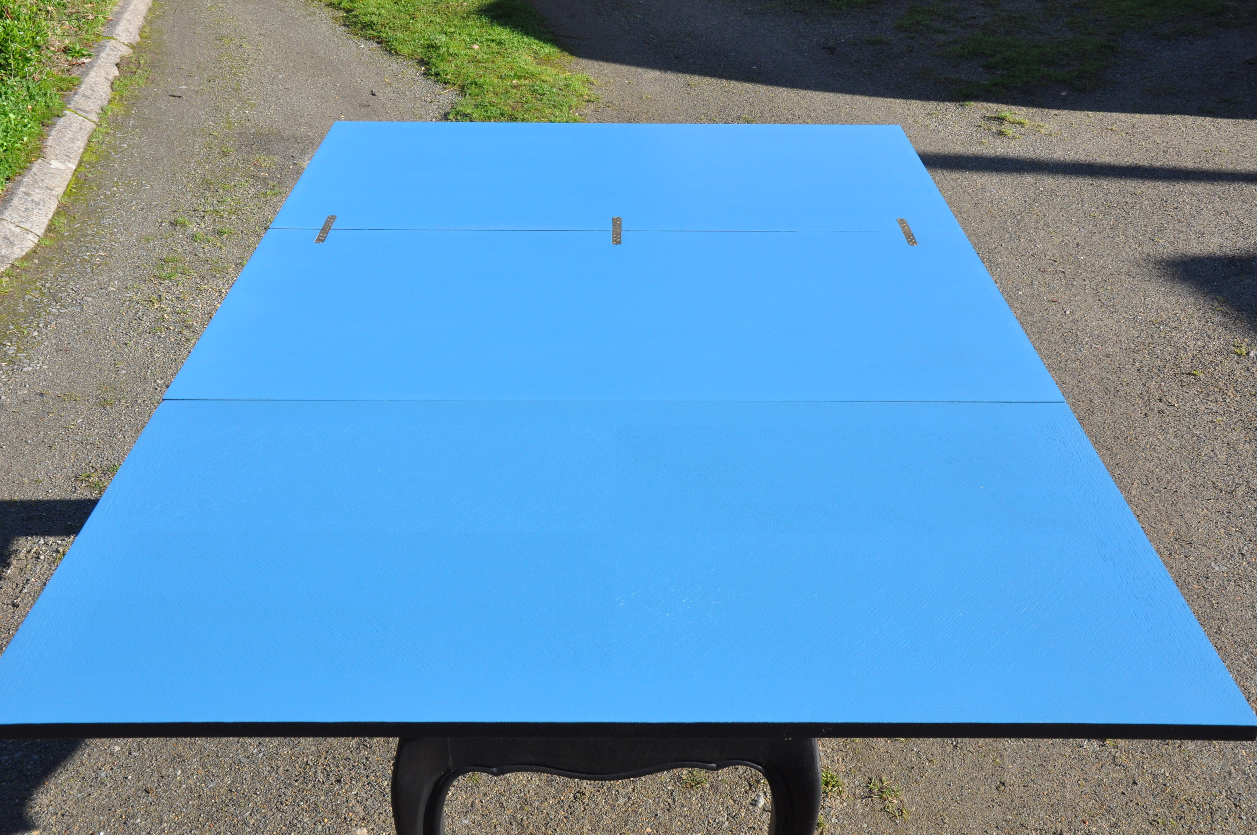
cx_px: 628
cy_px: 418
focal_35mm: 38
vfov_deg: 35.4
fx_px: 1308
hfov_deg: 51.3
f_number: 13
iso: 500
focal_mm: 25
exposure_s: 1/180
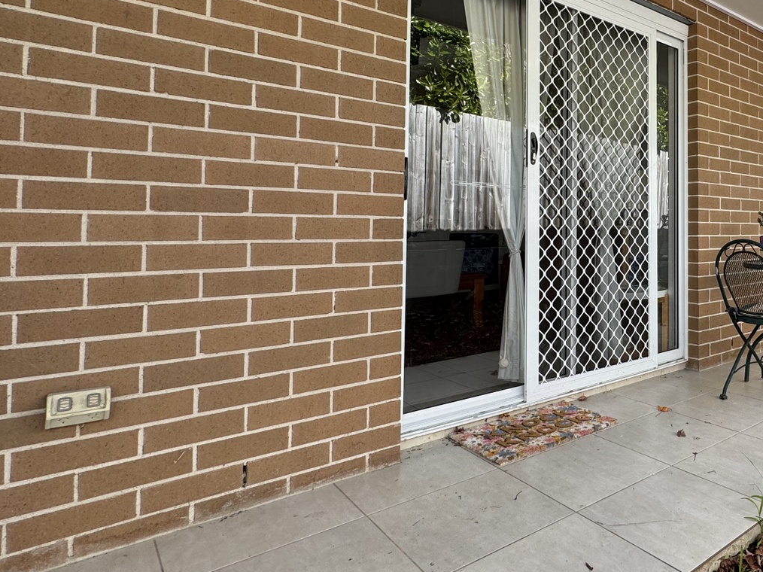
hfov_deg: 60.3
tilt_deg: +1.9
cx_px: 667
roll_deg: +0.3
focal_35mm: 25
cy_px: 211
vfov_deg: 54.2
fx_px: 551
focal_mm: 2.22
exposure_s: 1/166
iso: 40
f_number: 2.2
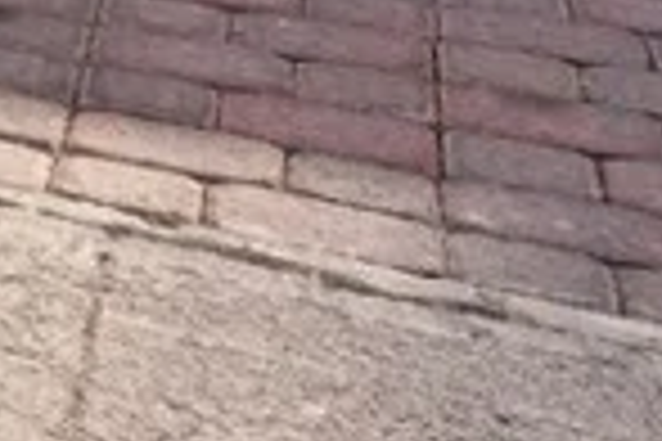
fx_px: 2350
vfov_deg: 8.8
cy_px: -884
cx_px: -1283
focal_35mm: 128
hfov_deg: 11.0
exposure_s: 1/30
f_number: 14
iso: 100
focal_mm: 18.4
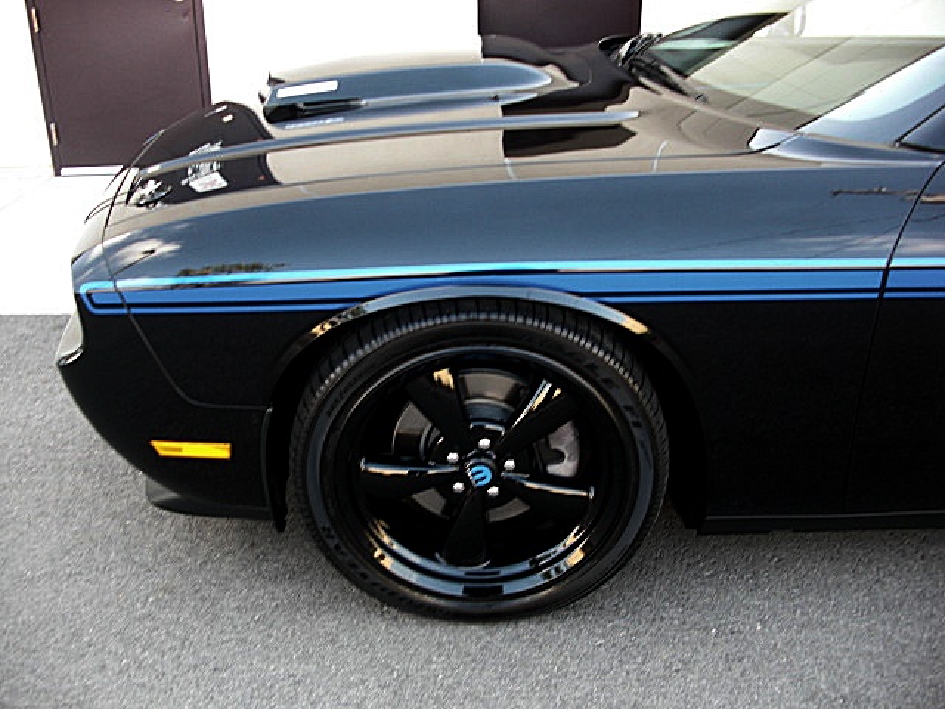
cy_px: 354
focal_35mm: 36
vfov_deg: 39.7
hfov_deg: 51.4
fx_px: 983
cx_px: 472
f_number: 2.8
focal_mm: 6.3
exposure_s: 1/60
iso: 100
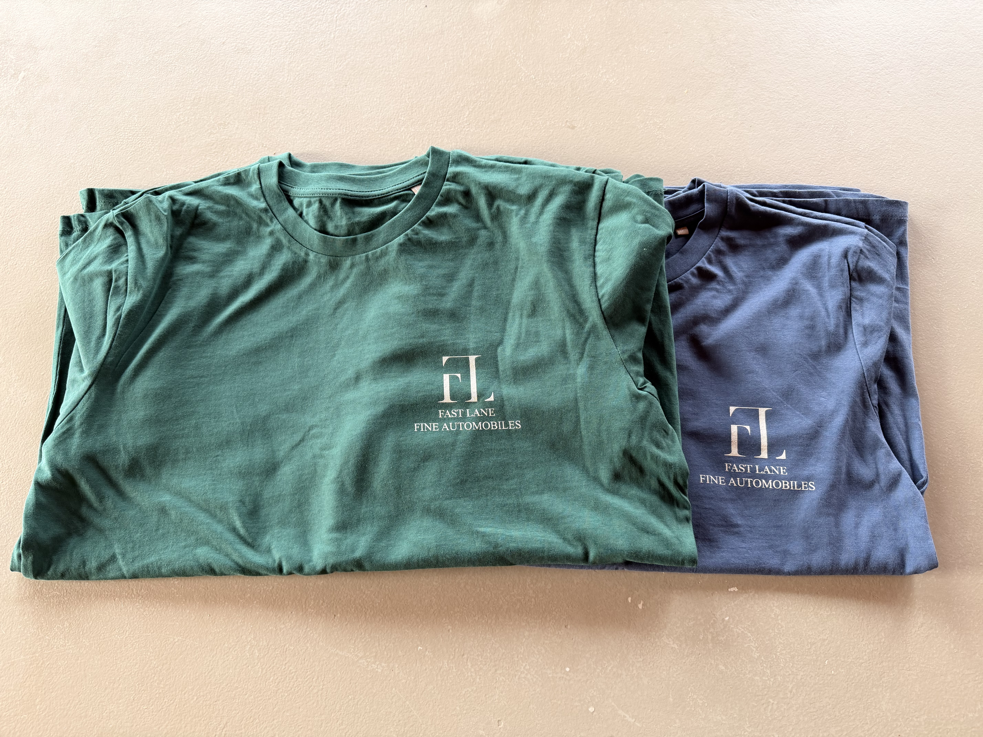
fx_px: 682
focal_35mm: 24
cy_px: 368
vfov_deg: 56.8
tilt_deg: -72.8
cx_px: 492
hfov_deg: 71.6
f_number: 1.78
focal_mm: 6.76
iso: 160
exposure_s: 1/121
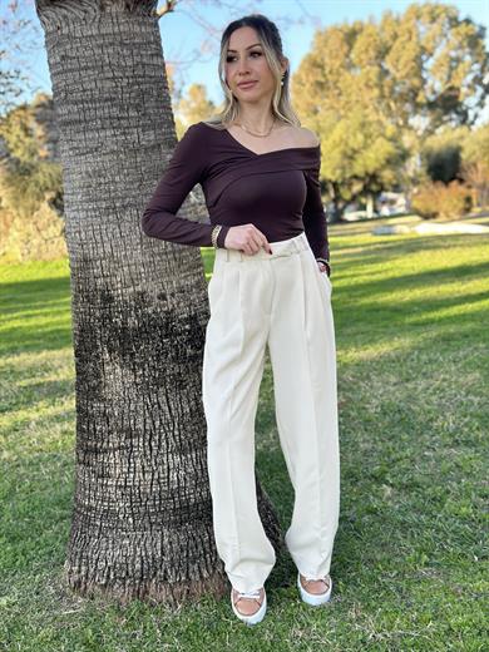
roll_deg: +5.4
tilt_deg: -5.4
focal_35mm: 48
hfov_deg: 30.3
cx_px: 244
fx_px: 904
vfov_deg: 39.7
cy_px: 326
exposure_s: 1/604
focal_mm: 6.86
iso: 80
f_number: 1.78
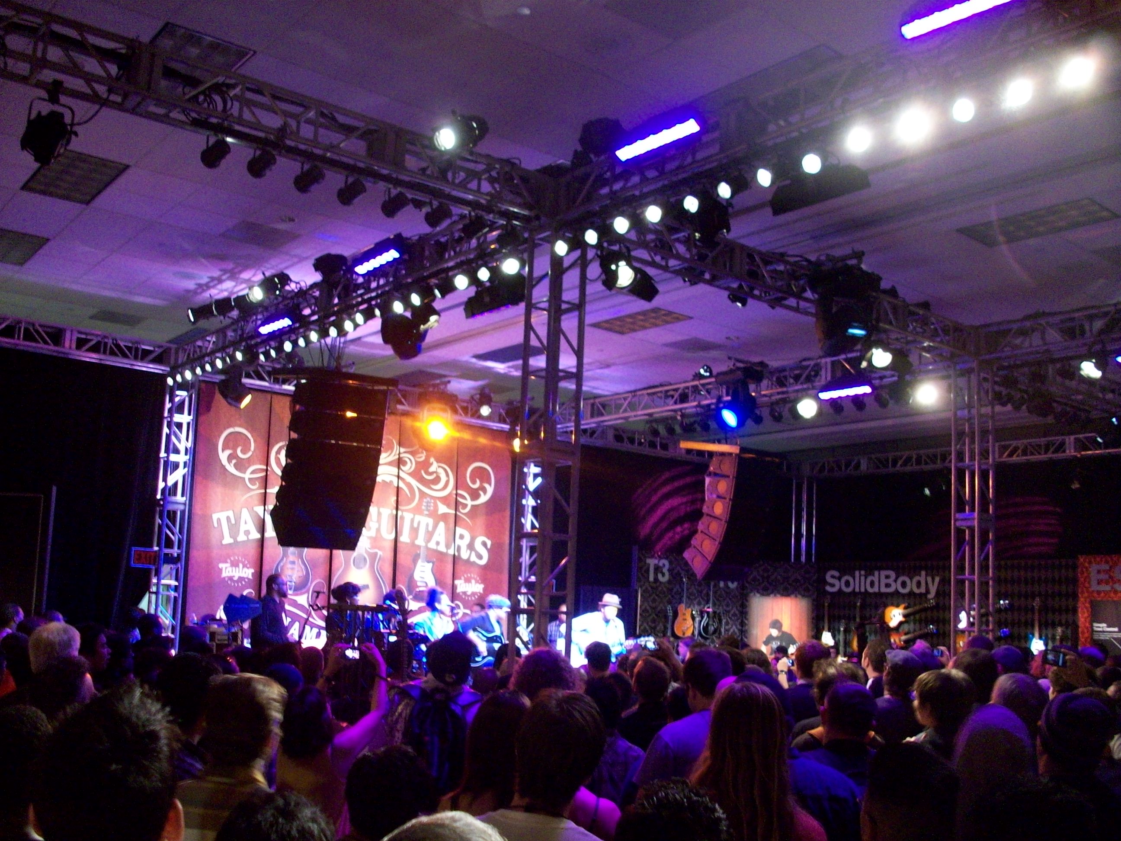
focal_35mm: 34
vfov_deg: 41.8
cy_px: 420
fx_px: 1101
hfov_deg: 54.0
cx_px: 560
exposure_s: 1/8
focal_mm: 5.7
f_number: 2.8
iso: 223
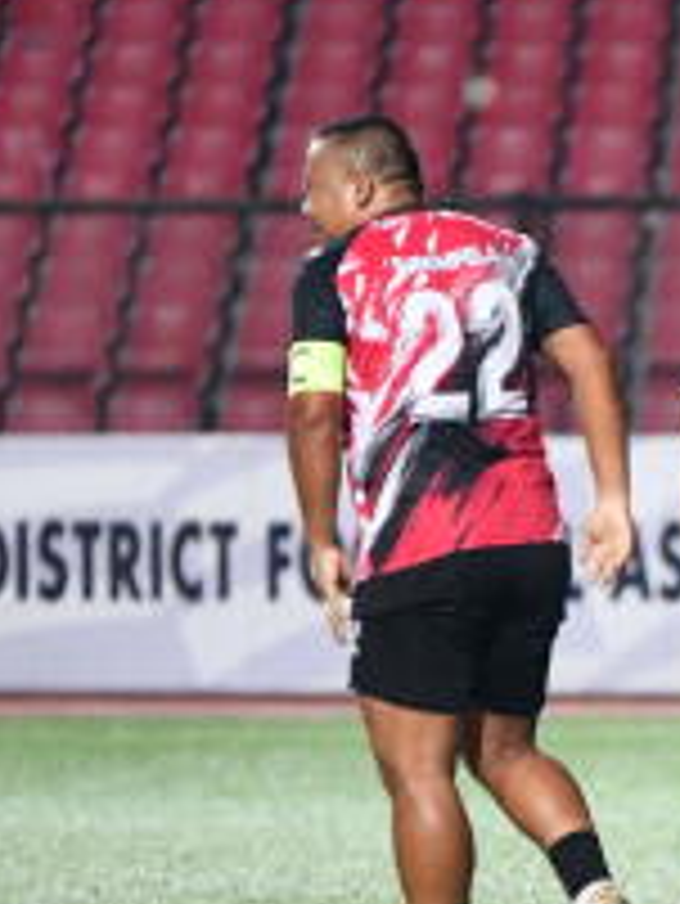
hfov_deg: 3.9
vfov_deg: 5.2
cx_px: 563
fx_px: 10021
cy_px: 569
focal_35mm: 383
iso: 2500
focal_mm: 200
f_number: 2.8
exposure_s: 1/1250
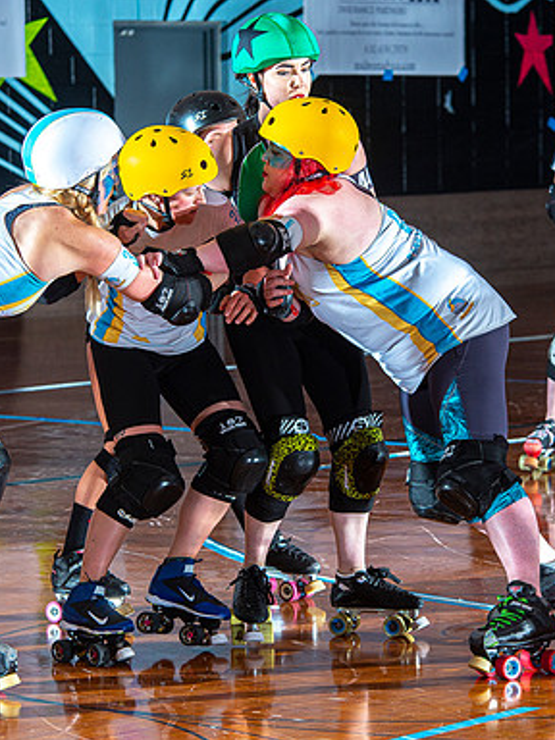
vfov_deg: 10.5
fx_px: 4040
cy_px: 371
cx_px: 256
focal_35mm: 189
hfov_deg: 7.9
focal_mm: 130
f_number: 7.1
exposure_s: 1/160
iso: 640
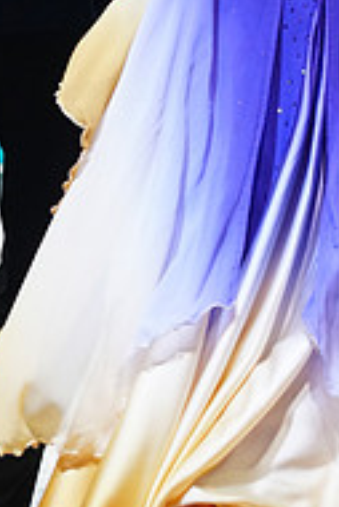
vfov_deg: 9.4
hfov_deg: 6.4
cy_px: -152
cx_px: 199
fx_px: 3017
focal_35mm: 214
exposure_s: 1/320
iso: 2500
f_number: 4
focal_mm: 70
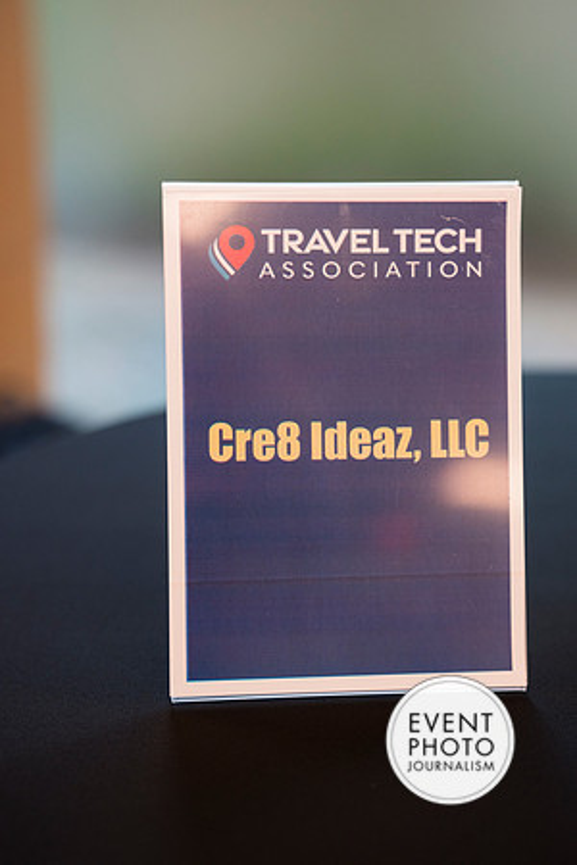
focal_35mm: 55
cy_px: 432
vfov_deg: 36.2
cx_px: 288
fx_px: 1322
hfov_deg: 24.6
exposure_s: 1/200
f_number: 3.2
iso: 900
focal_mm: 55
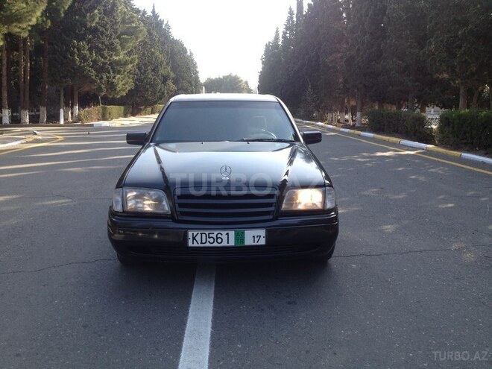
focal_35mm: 35
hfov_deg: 52.6
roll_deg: -2.2
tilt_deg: -9.5
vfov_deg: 40.7
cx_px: 246
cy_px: 184
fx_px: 497
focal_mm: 4.28
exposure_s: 1/330
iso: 50
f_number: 2.4
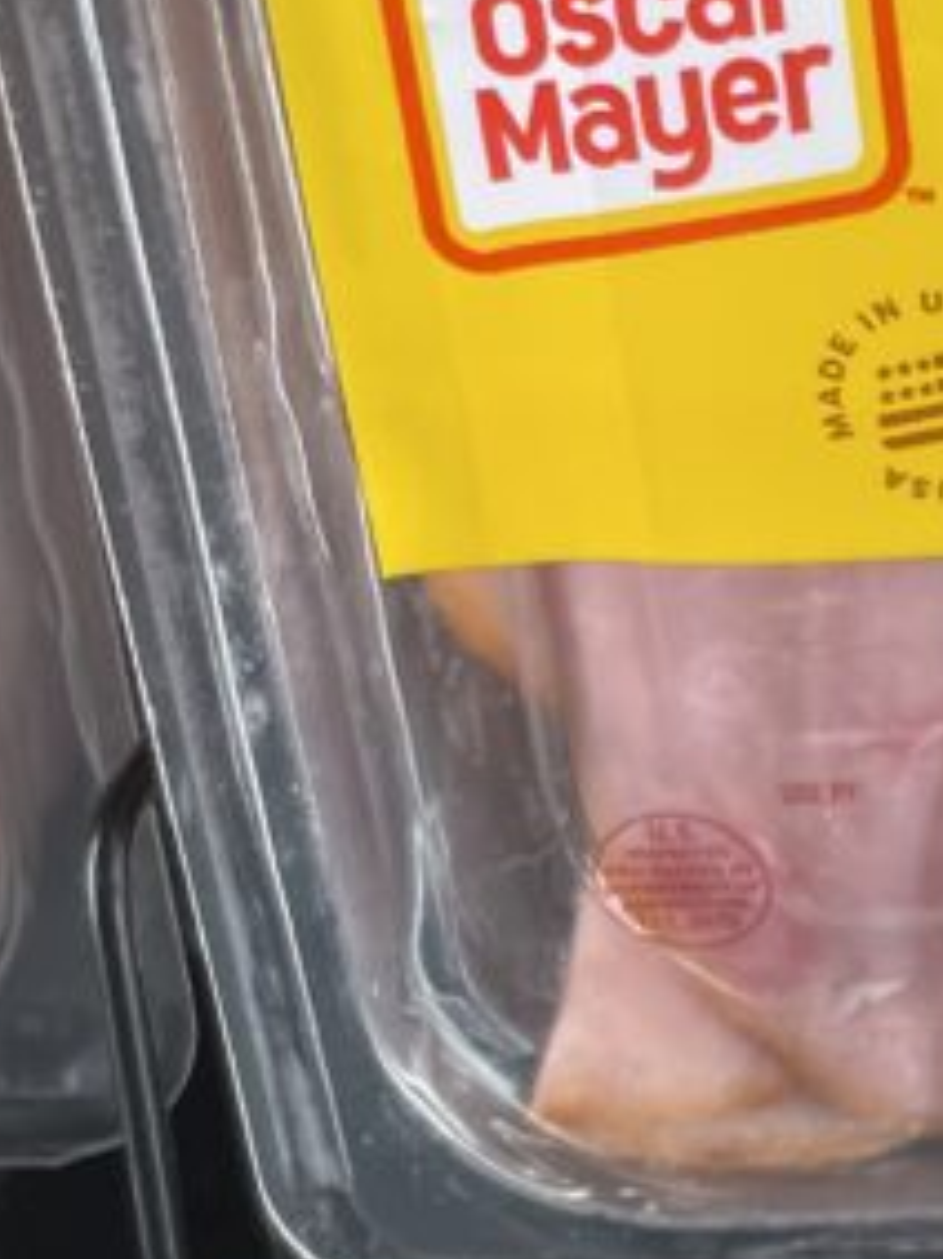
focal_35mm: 94
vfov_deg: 20.8
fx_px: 3417
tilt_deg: -24.8
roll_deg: -0.1
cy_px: 819
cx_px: 1566
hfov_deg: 14.3
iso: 64
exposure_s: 1/121
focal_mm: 4.2
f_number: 1.6
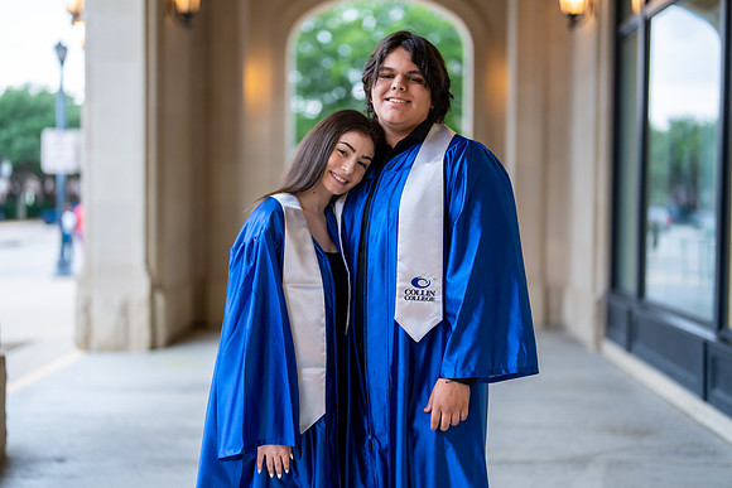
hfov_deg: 39.6
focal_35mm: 50
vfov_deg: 27.0
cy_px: 244
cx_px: 366
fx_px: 1017
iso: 200
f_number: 1.2
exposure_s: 1/320
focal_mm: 50
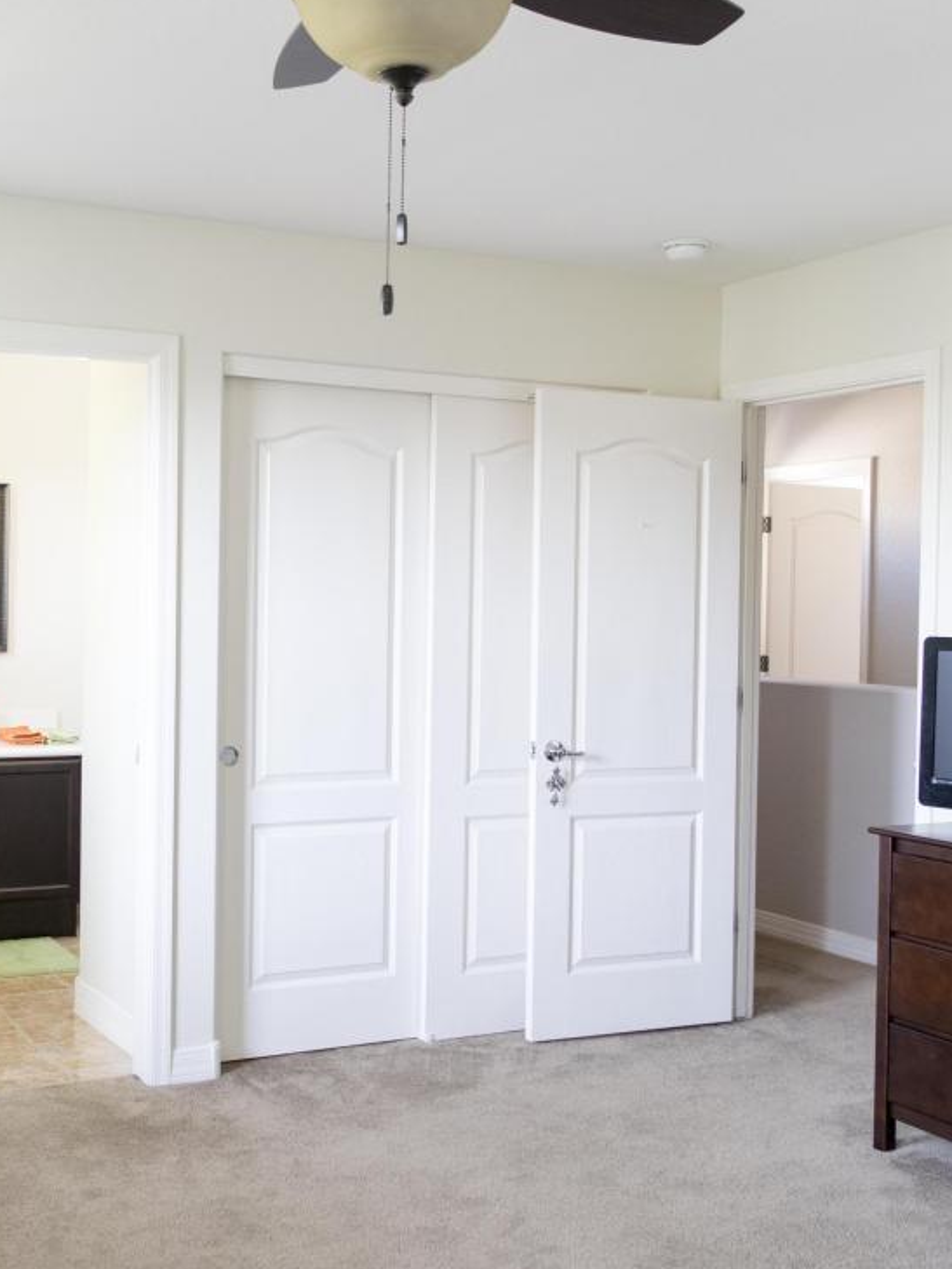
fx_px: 1503
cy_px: 628
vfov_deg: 45.8
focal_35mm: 41
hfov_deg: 34.7
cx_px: 285
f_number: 3.5
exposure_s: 1/15
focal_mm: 18
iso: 400
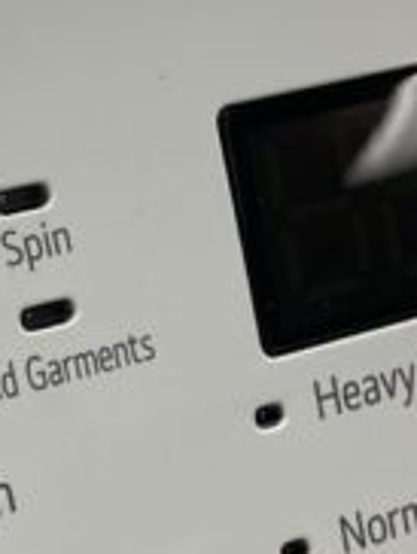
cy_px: 441
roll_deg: -6.5
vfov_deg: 17.1
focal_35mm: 114
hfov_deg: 13.0
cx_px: 73
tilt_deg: -37.9
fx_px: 1827
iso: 50
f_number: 1.8
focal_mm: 4.25
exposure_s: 1/64
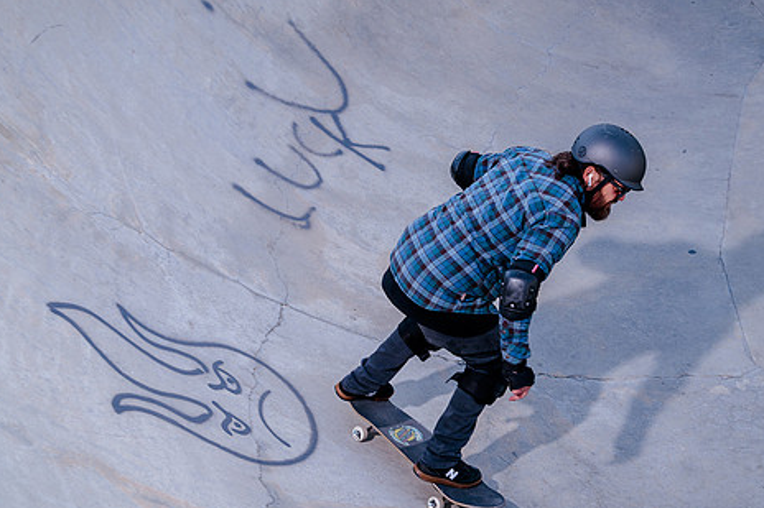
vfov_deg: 27.0
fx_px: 1061
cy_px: 258
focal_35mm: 50
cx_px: 468
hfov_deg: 39.4
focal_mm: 40
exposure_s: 1/500
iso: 320
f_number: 5
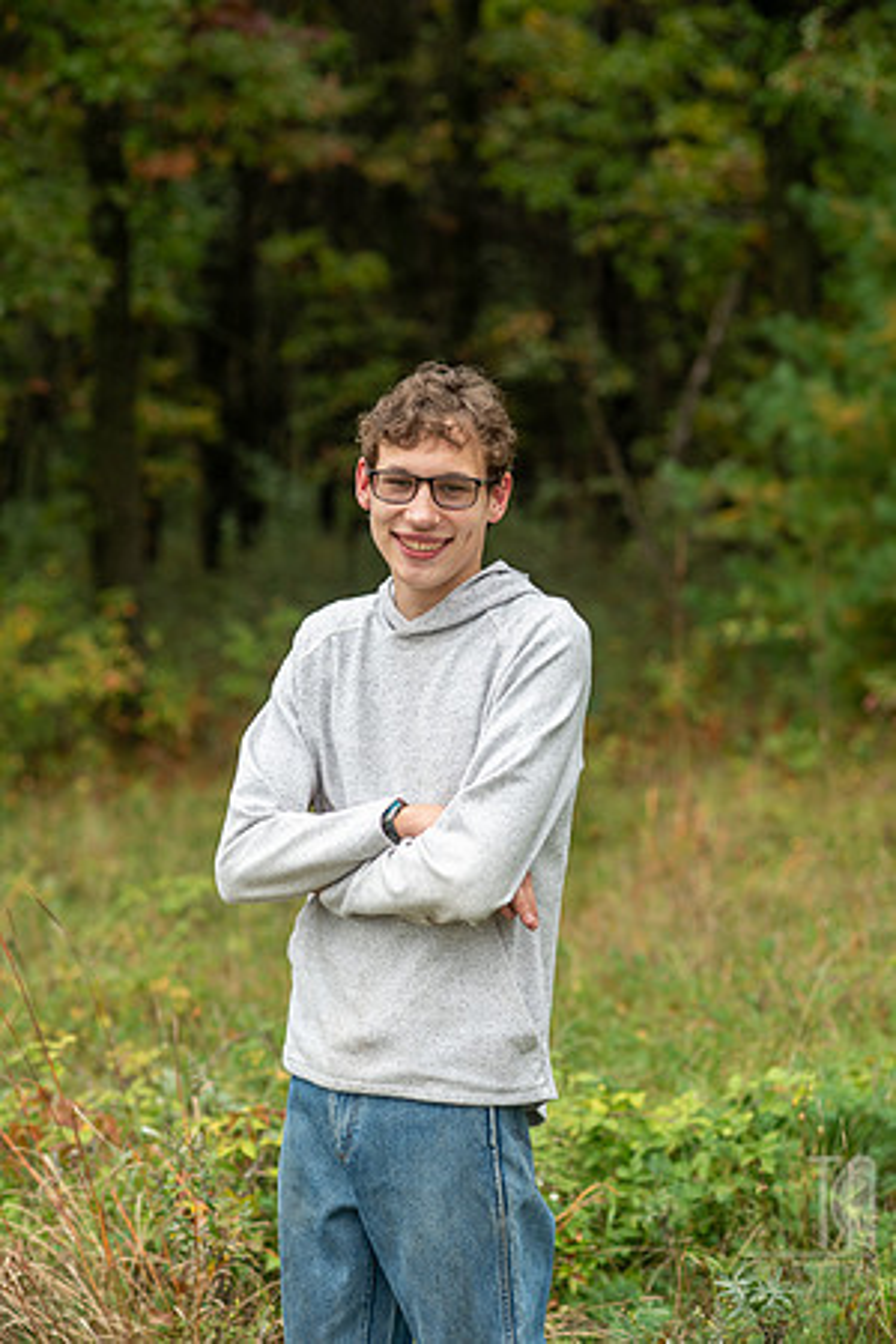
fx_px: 3173
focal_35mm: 85
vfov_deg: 23.9
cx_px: 448
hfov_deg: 16.1
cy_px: 672
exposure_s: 1/320
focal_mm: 85
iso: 125
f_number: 3.5
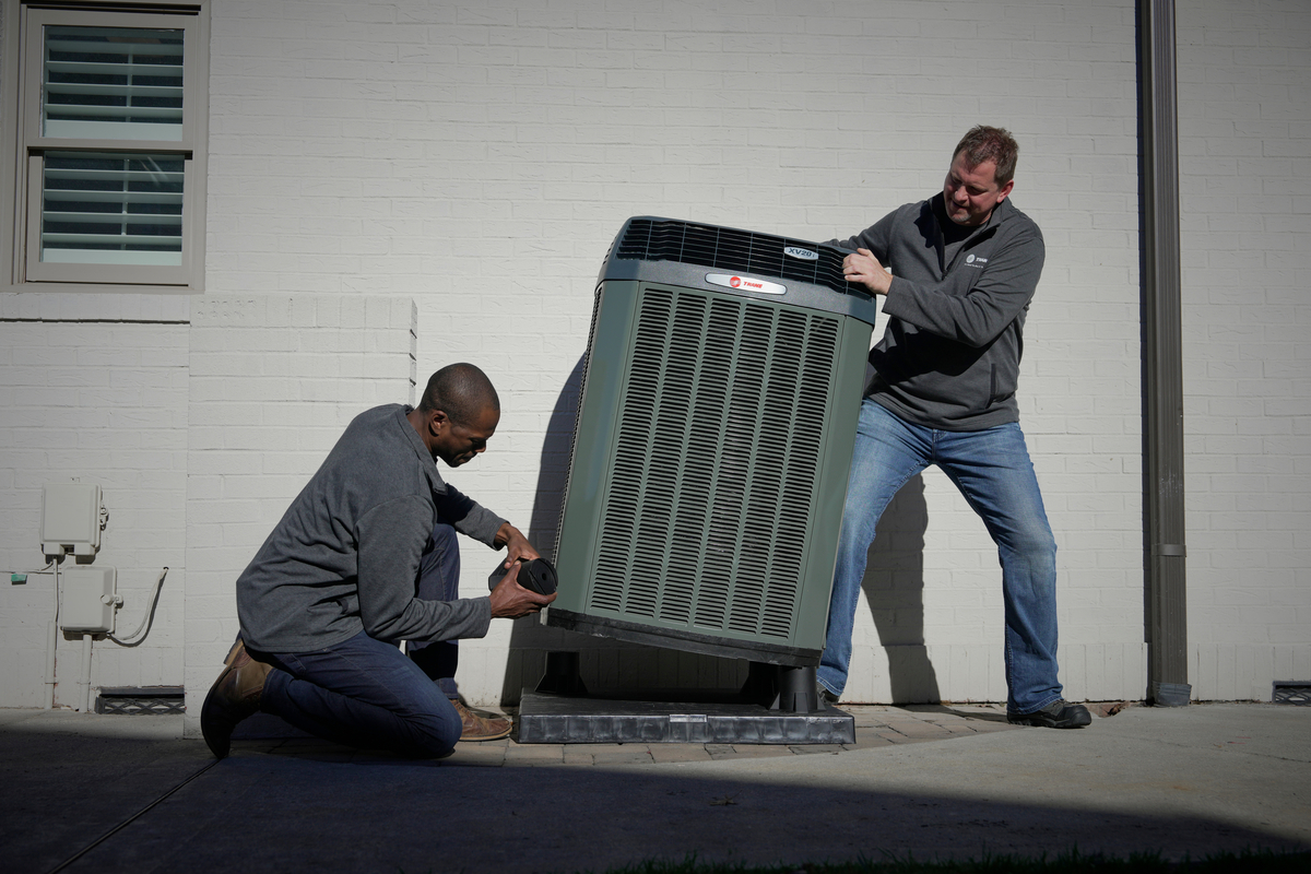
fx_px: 1566
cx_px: 656
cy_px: 437
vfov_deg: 31.2
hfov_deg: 45.4
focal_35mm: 43
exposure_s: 1/3200
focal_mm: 43
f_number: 4
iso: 200
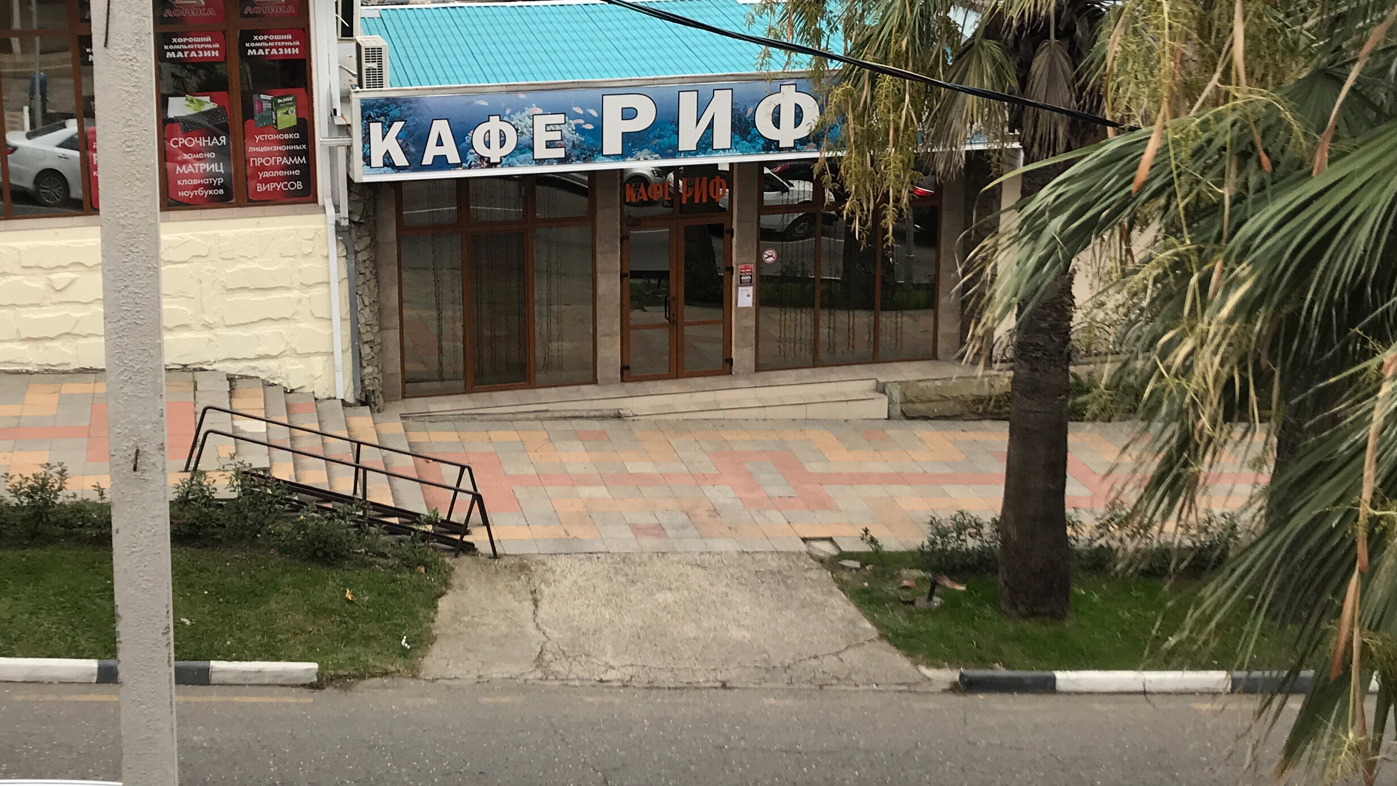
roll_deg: -0.6
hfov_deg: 41.2
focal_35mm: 50
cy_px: 277
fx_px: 1852
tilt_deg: -13.2
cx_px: 599
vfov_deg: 23.9
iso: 20
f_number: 1.8
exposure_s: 1/342
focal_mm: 3.99
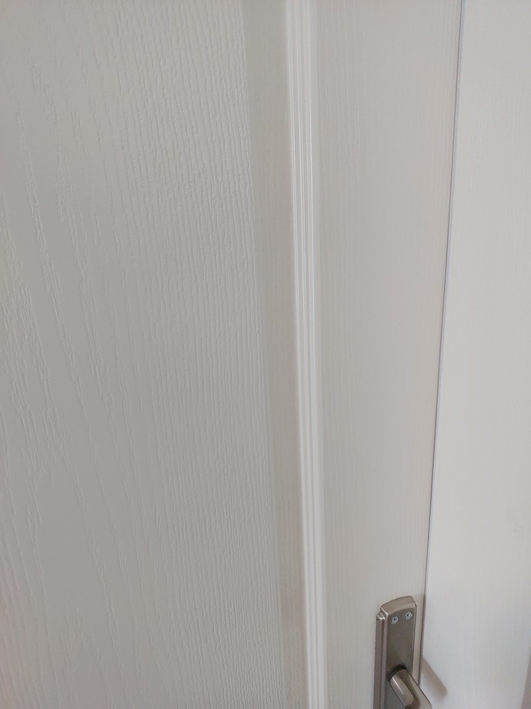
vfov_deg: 73.9
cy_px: 354
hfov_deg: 58.9
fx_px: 470
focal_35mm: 23
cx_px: 266
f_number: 1.8
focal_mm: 5.06
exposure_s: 1/100
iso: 200
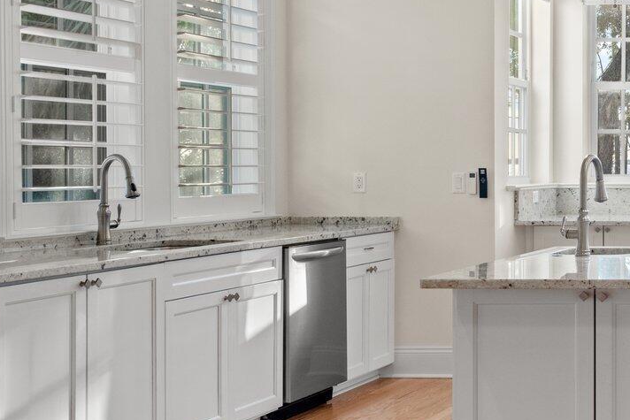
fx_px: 1208
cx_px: 892
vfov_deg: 19.7
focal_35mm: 69
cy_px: 172
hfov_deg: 24.2
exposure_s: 1/5
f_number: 10
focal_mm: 24
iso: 500
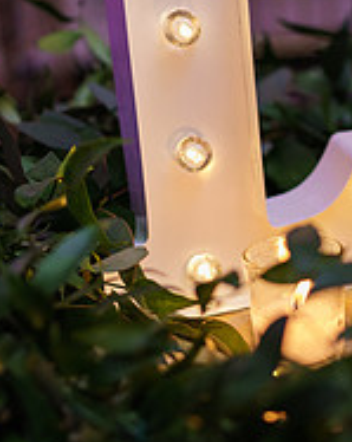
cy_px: 214
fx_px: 1332
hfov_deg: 14.2
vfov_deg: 18.8
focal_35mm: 102
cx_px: 498
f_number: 2
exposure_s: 1/200
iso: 1600
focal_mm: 35
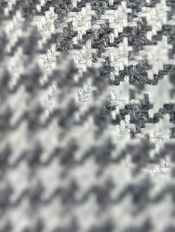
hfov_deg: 5.7
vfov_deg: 7.7
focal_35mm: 257
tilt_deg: -14.1
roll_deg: -0.3
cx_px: -70
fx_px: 1731
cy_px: -4
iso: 80
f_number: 1.78
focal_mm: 6.86
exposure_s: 1/129
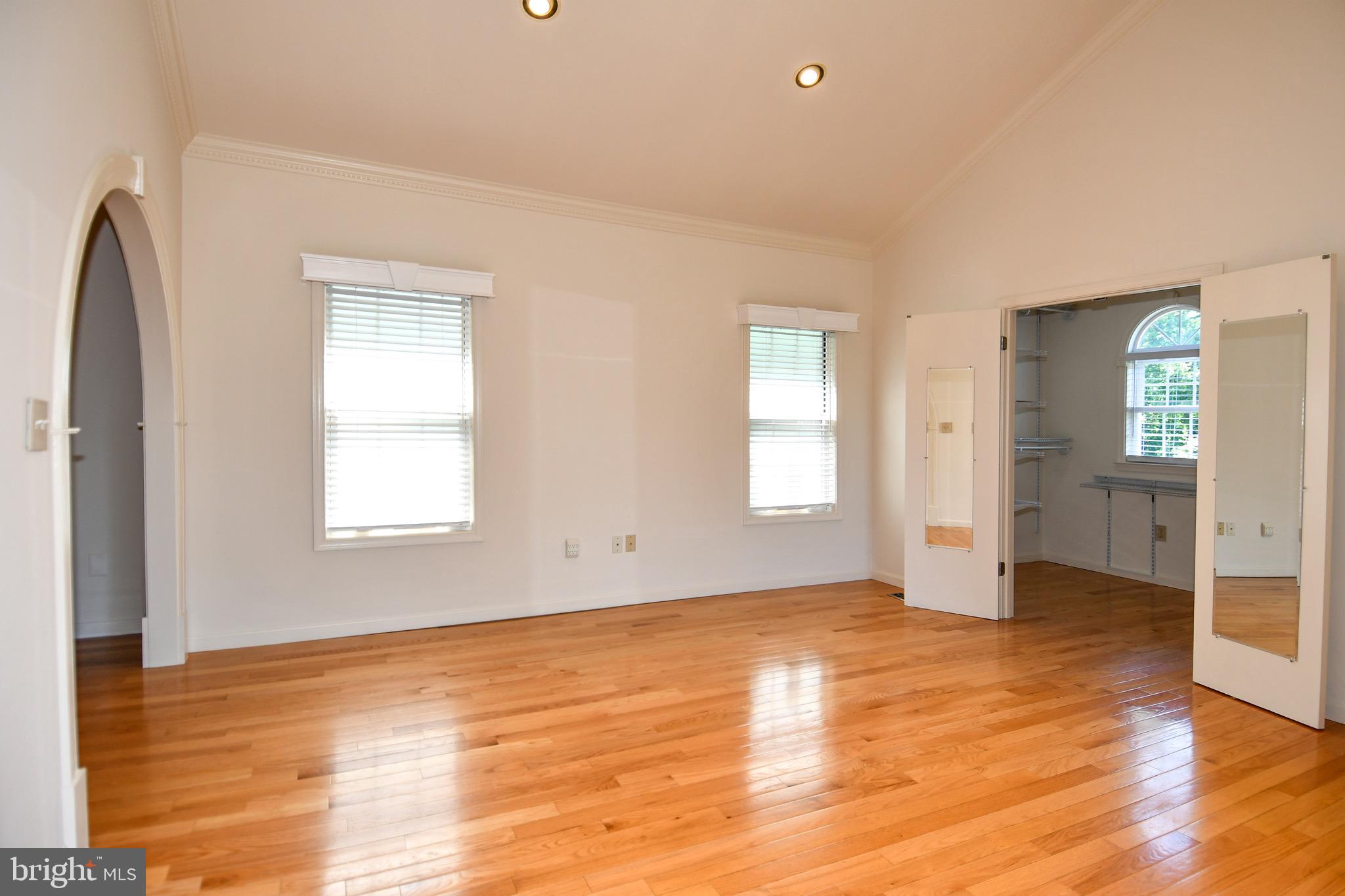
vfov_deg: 67.4
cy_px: 448
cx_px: 672
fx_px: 672
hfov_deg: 90.0
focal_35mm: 18
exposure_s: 1/80
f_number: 4.5
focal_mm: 12
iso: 200
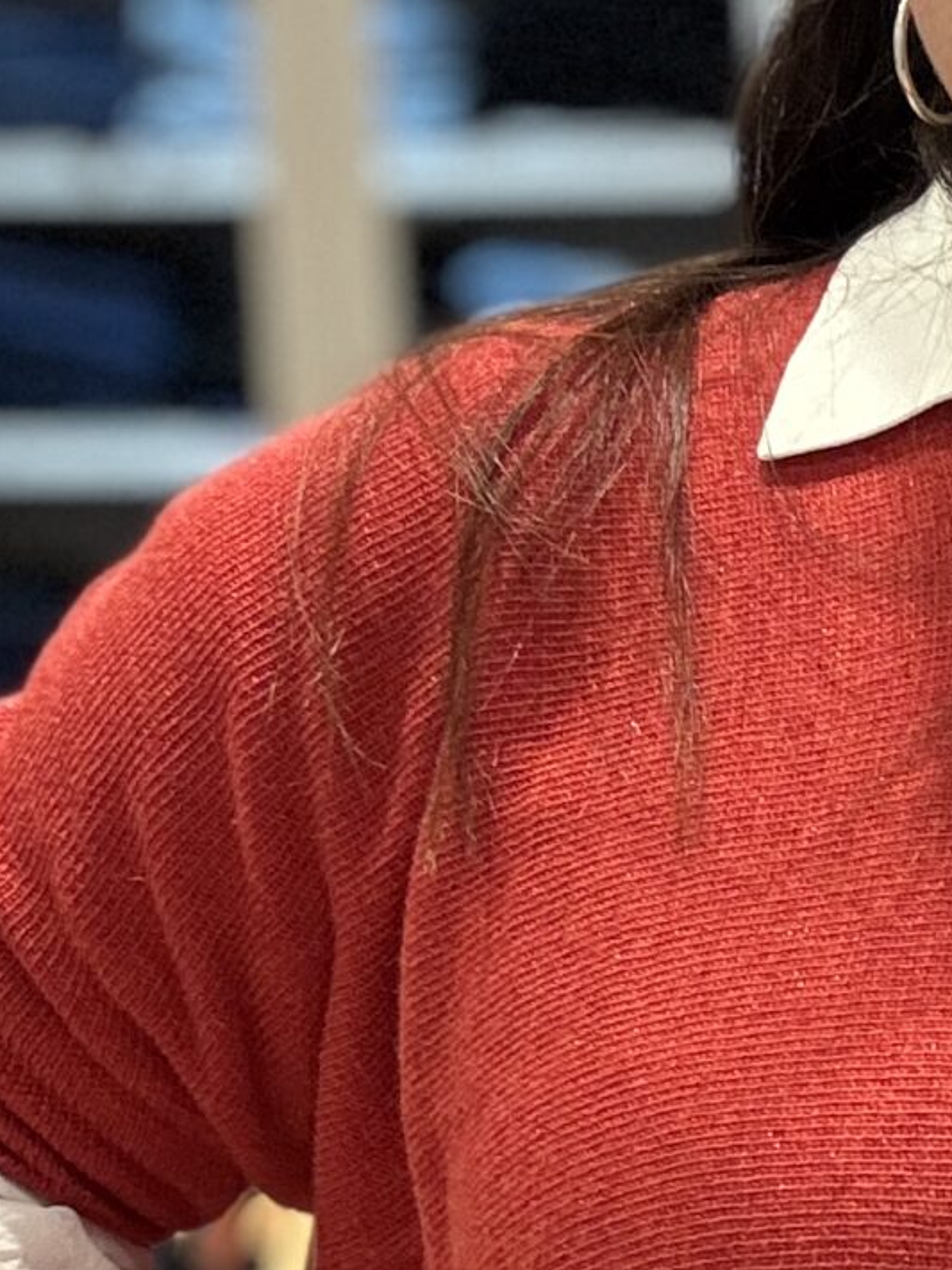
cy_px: 1200
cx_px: 1220
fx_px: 3961
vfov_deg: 17.9
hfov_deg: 13.2
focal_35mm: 108
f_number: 1.9
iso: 160
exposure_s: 1/50
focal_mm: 2.69
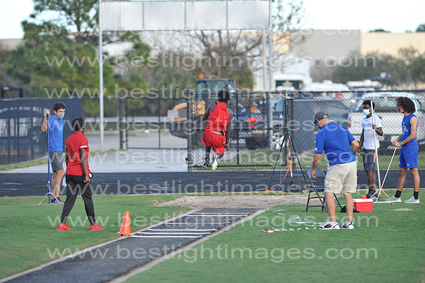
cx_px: 212
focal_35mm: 300
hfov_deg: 6.9
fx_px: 3540
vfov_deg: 4.6
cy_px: 142
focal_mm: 300
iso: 800
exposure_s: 1/1250
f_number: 4.5
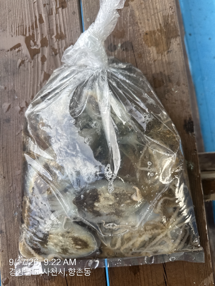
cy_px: 143
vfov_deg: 71.6
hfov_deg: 56.8
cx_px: 108
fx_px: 199
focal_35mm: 24
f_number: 1.78
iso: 80
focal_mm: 6.76
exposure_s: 1/445
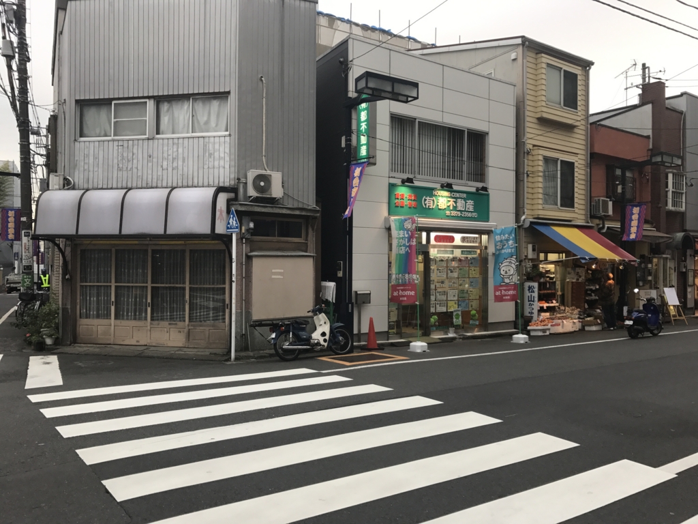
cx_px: 349
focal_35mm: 28
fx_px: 565
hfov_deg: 63.4
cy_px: 262
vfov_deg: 49.7
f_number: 1.8
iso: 32
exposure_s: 1/99
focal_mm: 3.99
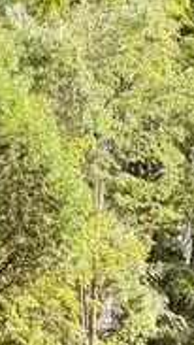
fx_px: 1335
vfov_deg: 14.1
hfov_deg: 8.0
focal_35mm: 146
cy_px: 451
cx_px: 375
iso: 100
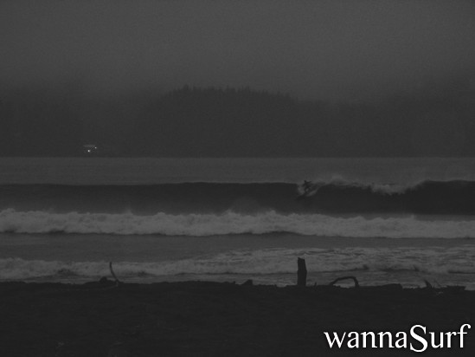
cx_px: 238
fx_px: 2567
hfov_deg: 10.6
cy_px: 178
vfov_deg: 7.9
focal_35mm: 187
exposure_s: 1/125
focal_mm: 39
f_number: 4.6
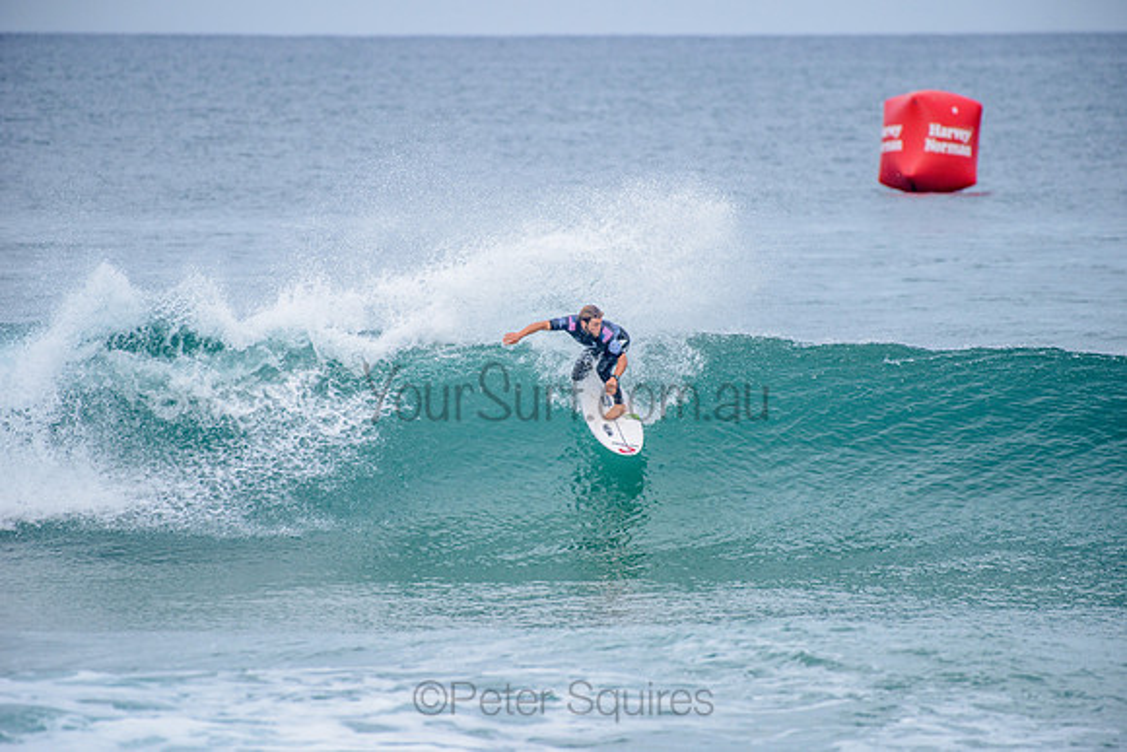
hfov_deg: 4.1
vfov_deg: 2.8
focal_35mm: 500
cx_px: 564
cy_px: 376
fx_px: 15656
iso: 360
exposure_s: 1/2000
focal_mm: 500
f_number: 5.6
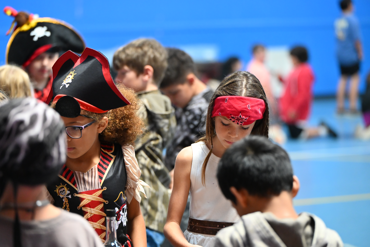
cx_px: 185
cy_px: 124
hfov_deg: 17.8
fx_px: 1182
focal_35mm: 115
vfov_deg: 11.9
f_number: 2.8
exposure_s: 1/250
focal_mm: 115
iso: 5600
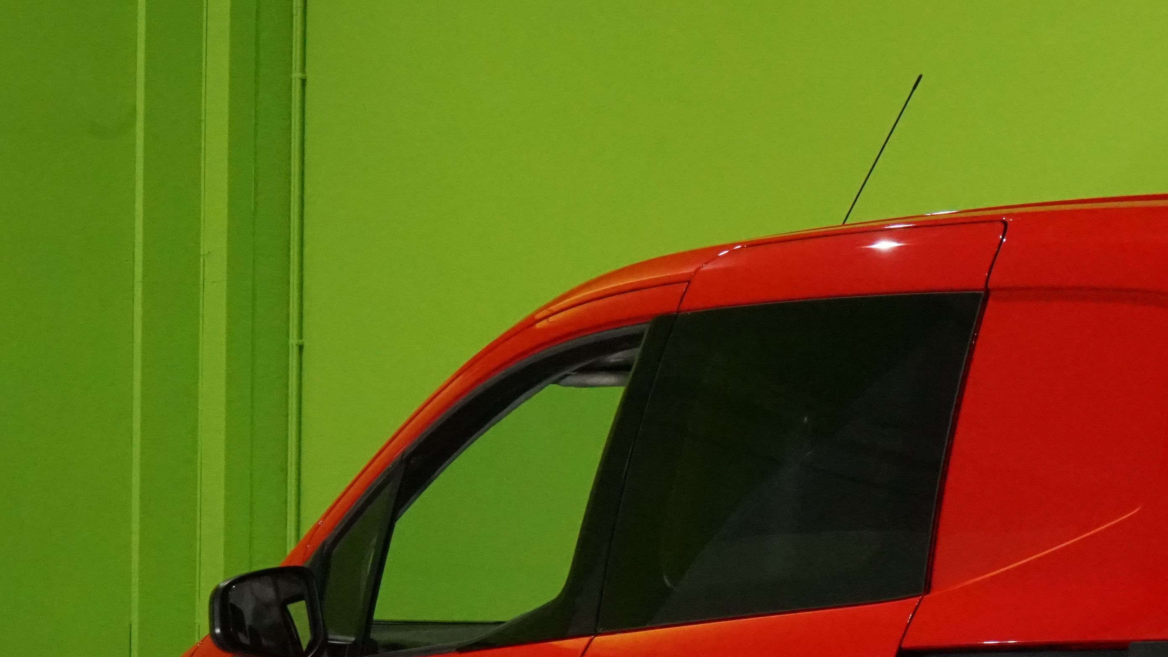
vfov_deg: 8.5
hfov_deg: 15.0
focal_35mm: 142
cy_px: 751
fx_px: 4398
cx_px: 1023
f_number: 14
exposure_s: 1/60
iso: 6400
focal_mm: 63
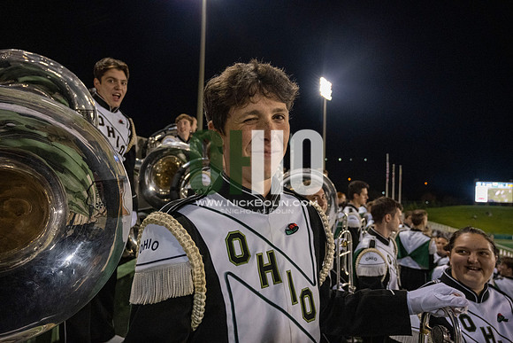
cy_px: 172
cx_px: 256
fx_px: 342
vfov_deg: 53.2
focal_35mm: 24
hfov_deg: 73.7
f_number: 4
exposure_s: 1/500
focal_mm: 24
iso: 3200
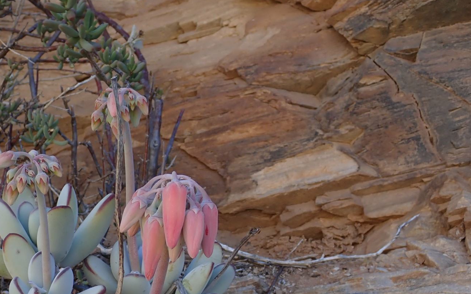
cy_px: 244
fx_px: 834
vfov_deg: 19.7
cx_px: 151
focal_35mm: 65
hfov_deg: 31.2
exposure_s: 1/125
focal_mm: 7.34
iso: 100
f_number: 4
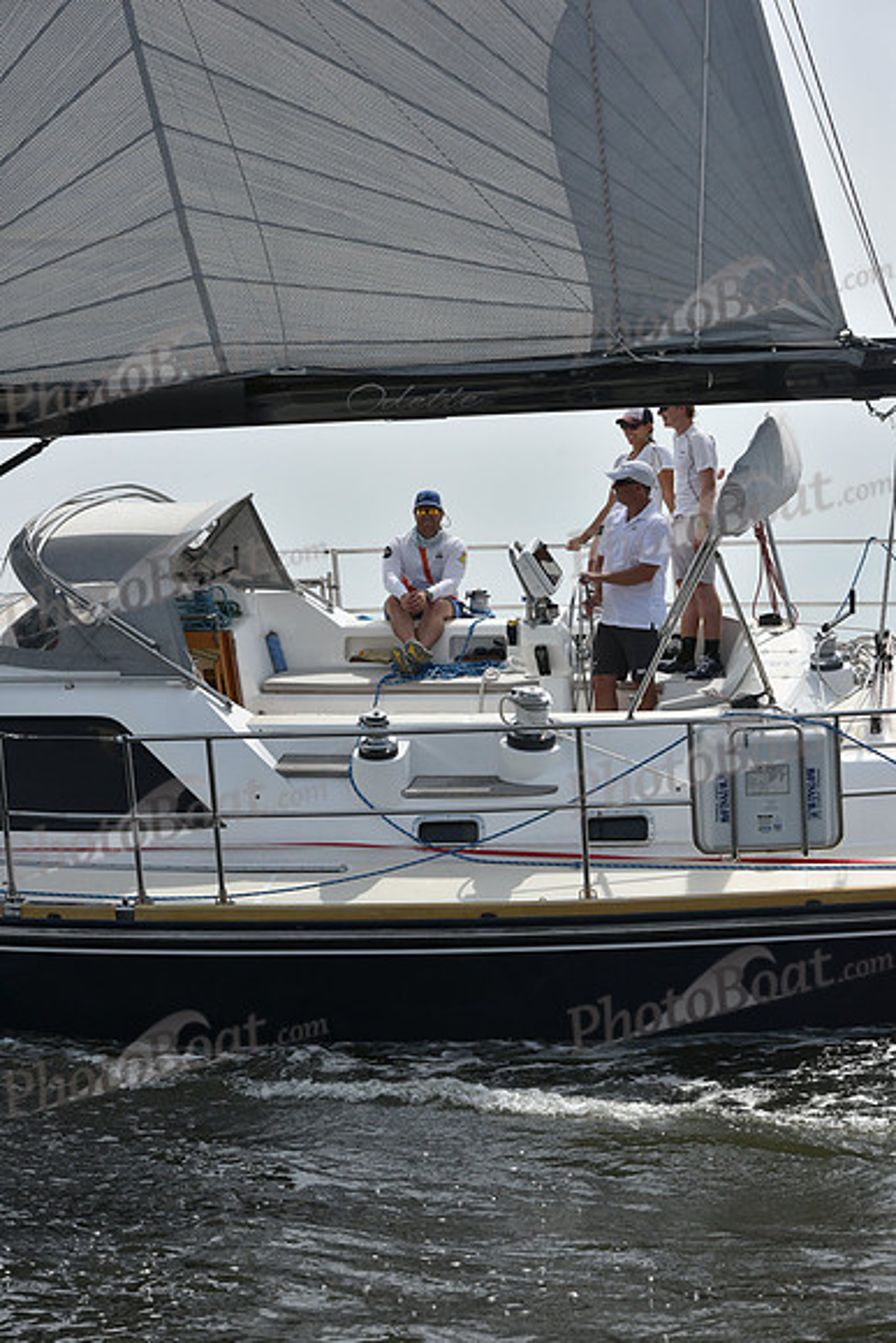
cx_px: 448
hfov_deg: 19.5
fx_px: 2612
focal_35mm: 70
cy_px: 672
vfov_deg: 28.8
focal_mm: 70
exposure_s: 1/1600
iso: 320
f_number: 8
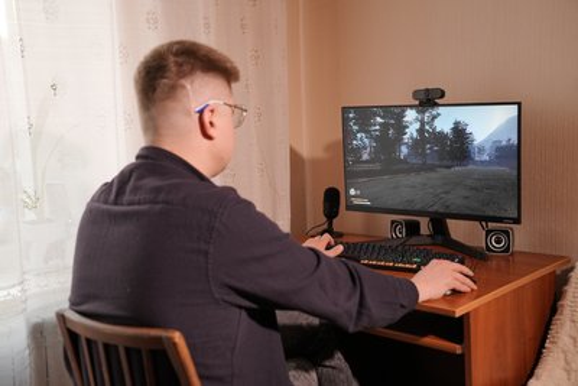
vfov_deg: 30.5
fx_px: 707
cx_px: 289
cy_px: 193
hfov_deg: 44.5
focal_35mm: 44
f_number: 4
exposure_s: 1/80
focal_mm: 44
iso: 800
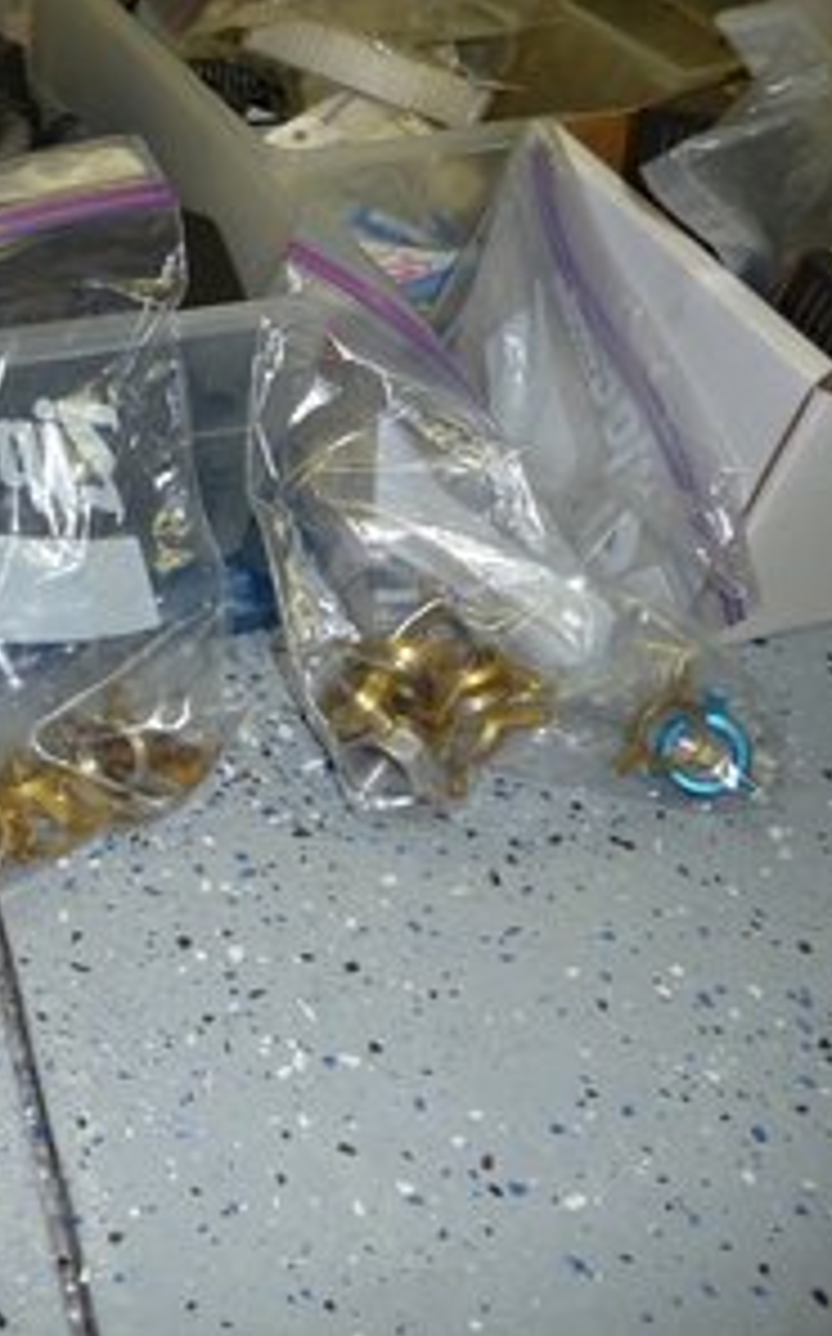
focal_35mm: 40
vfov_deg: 49.3
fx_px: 1455
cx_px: 0
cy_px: 666
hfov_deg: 29.8
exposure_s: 1/30
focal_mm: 4.7
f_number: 3.3
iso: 100
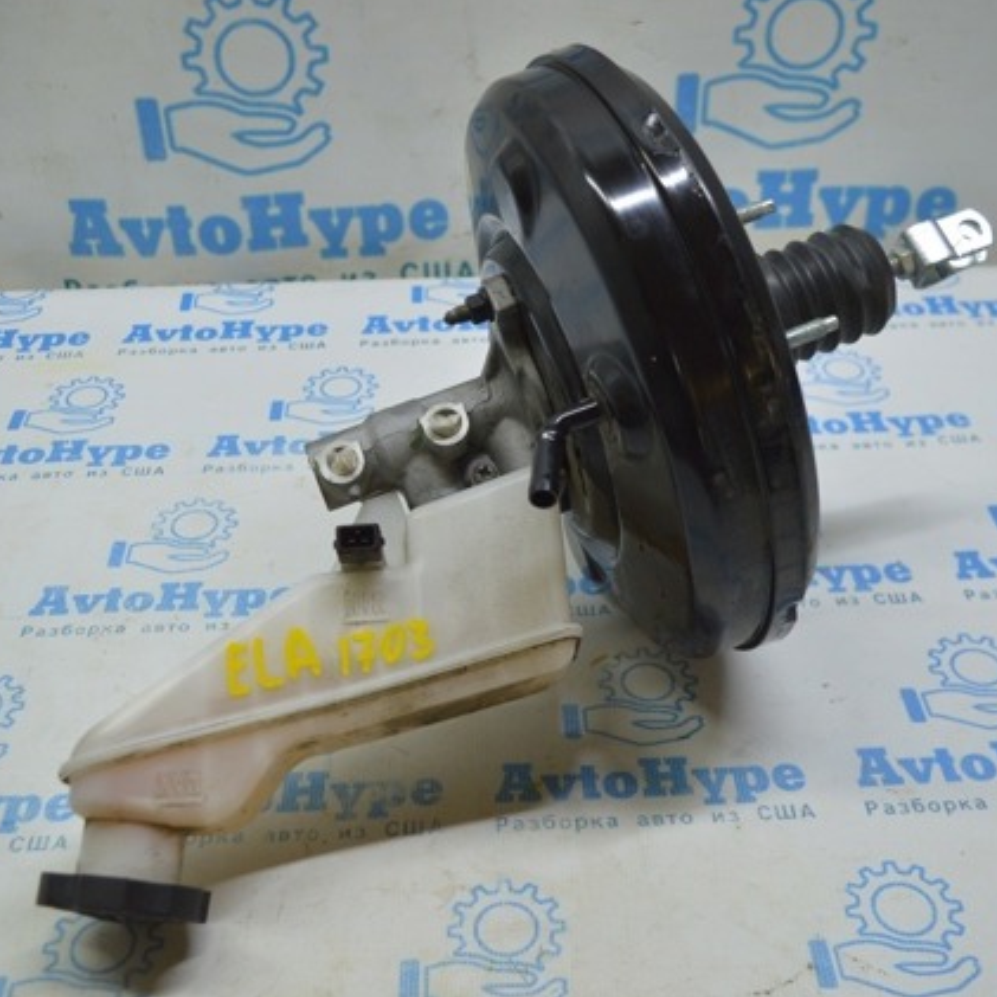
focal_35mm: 41
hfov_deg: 41.2
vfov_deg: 41.3
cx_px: 467
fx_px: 1324
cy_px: 498
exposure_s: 1/100
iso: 400
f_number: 3.8
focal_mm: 21
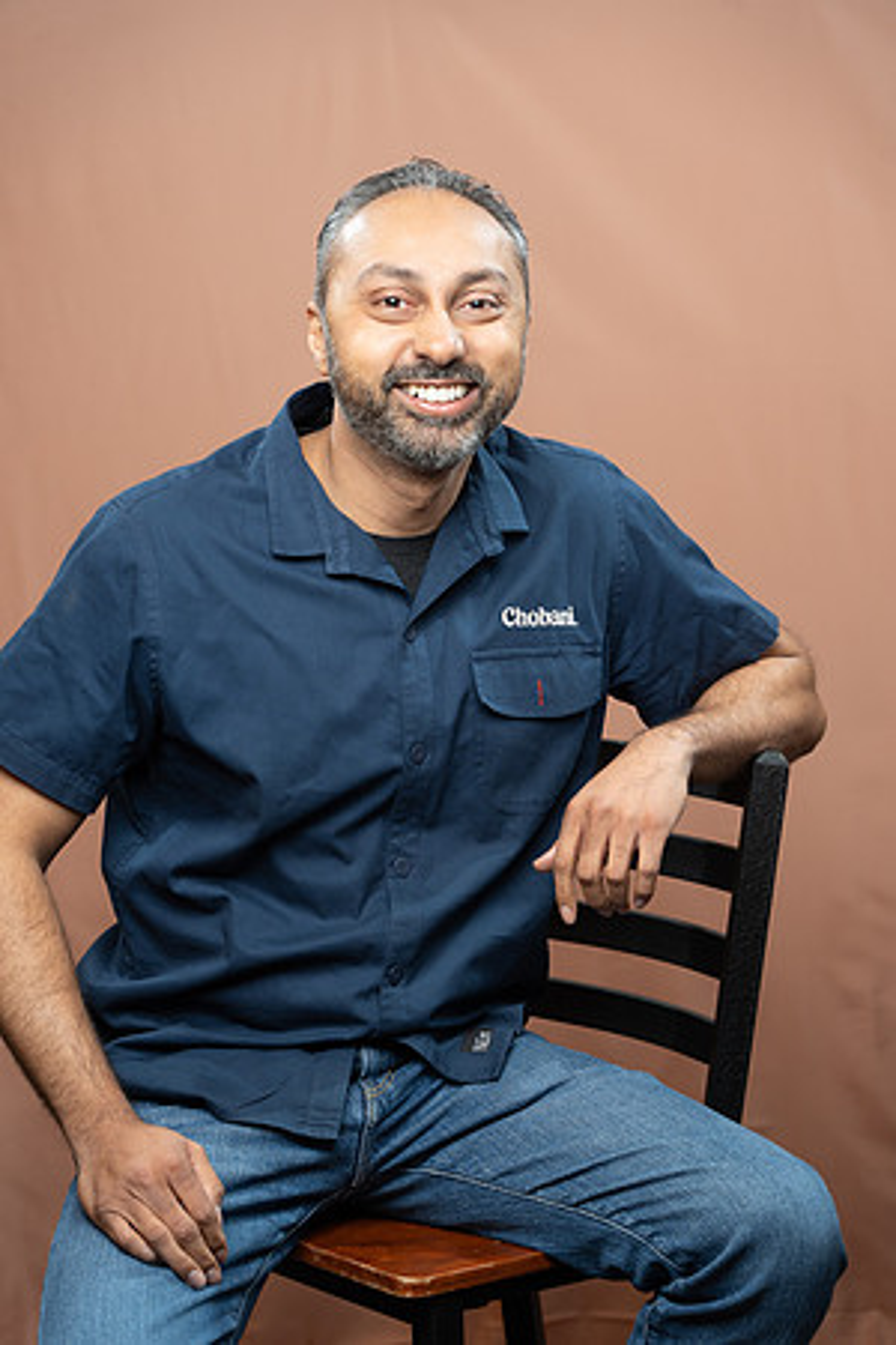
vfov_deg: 24.2
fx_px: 3136
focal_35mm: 84
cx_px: 448
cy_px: 672
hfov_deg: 16.3
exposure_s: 1/160
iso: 320
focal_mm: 84
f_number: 4
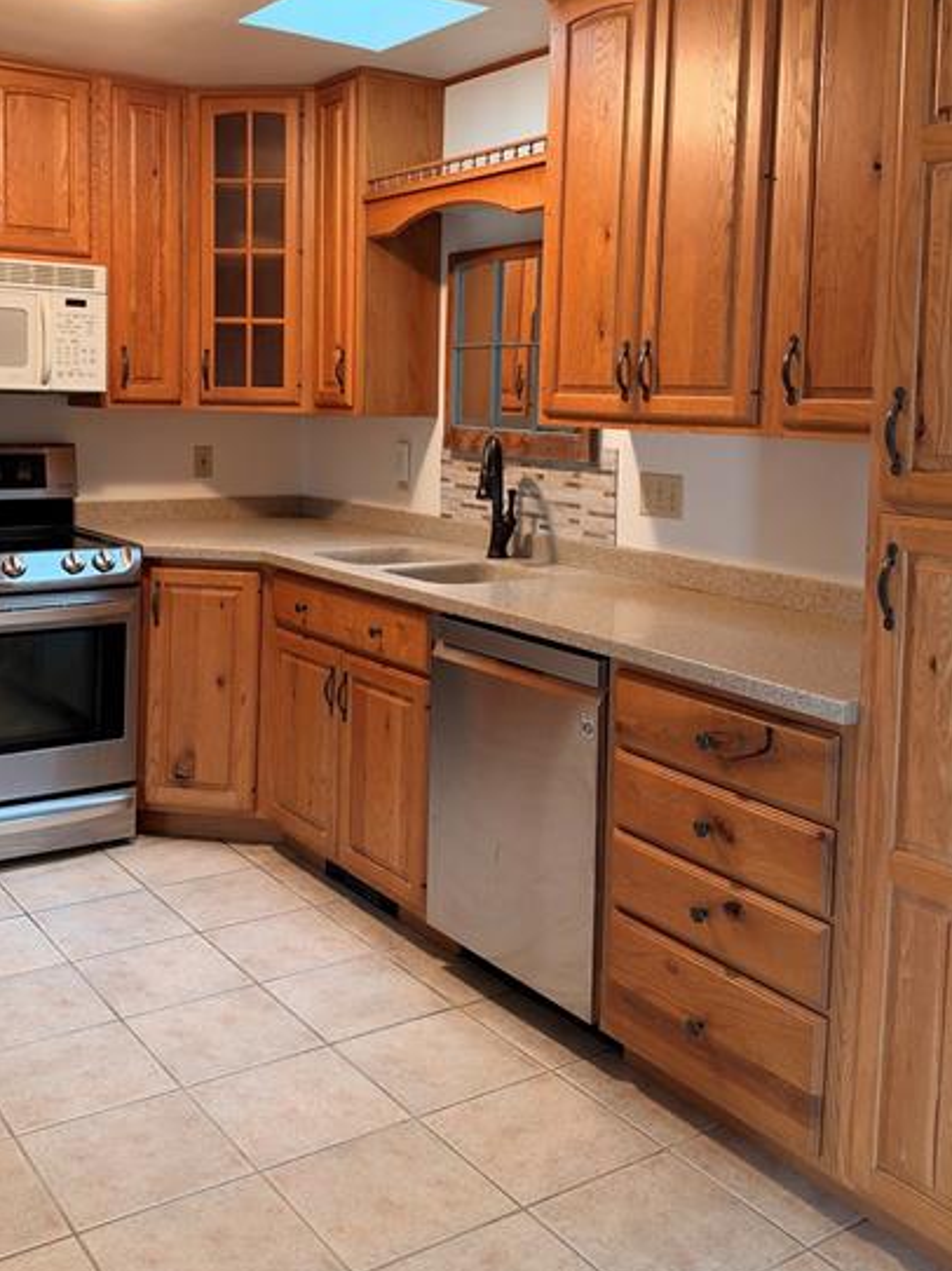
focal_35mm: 34
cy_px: 462
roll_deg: -1.8
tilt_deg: -3.4
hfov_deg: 41.7
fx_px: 1248
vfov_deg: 53.3
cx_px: 444
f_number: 1.8
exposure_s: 1/120
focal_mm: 6.93
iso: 250
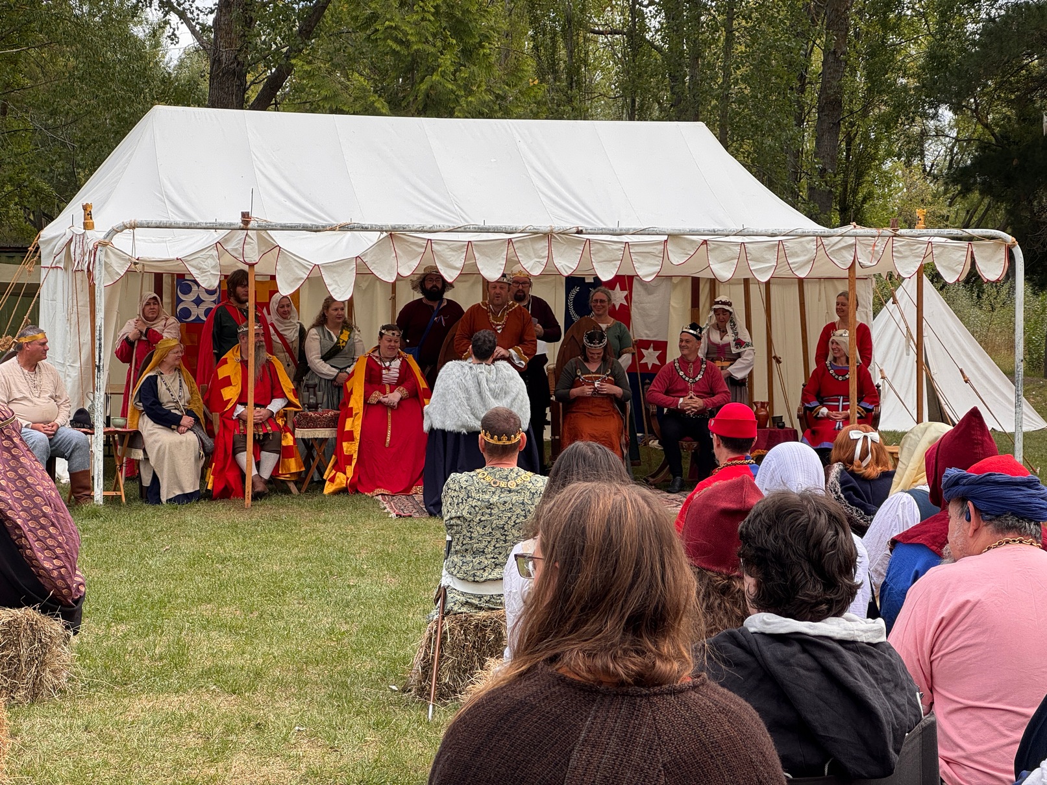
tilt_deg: -2.7
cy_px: 392
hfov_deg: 25.3
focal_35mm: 77
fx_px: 2329
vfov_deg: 19.1
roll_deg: -1.5
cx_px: 524
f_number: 2.8
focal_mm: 9
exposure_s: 1/270
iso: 25
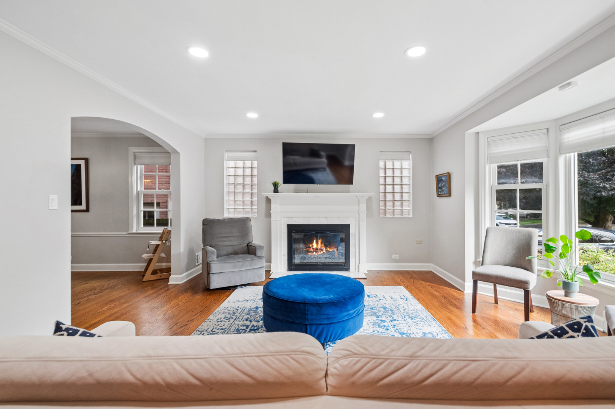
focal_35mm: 15
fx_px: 256
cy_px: 204
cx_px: 308
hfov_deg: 100.4
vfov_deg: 77.2
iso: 400
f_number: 8
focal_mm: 10
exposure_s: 1/25
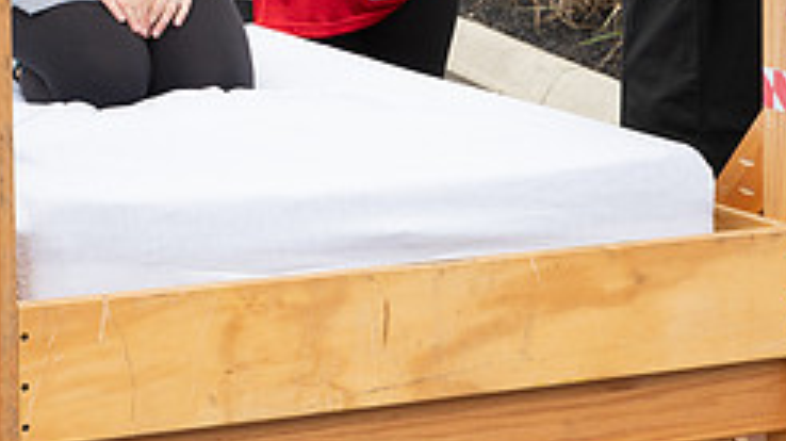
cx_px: 187
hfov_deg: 16.2
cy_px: -112
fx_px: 2749
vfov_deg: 9.0
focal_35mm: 132
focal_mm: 50
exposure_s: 1/200
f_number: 10
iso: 640
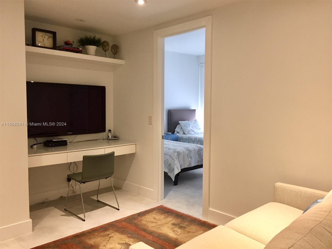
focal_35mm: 29
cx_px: 166
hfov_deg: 61.7
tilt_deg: -4.1
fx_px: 278
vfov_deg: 48.2
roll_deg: +0.6
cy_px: 124
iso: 125
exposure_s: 1/30
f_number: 2.2
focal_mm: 4.15
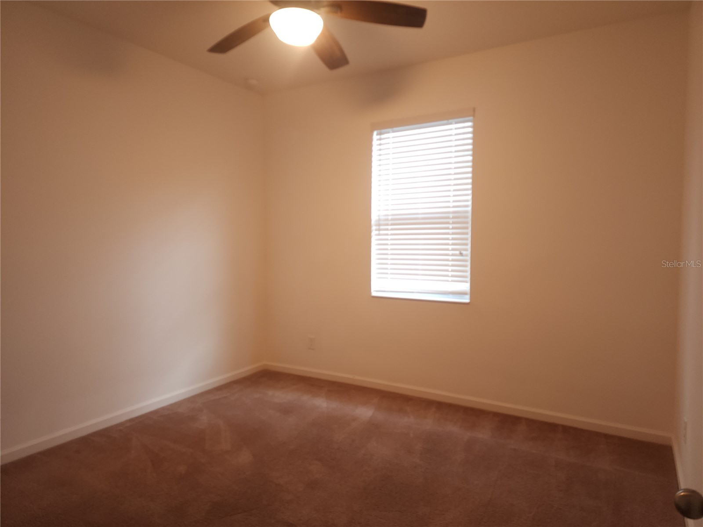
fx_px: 467
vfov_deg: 58.9
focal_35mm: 23
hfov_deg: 73.9
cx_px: 352
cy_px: 264
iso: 125
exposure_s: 1/30
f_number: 1.8
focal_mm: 6.4
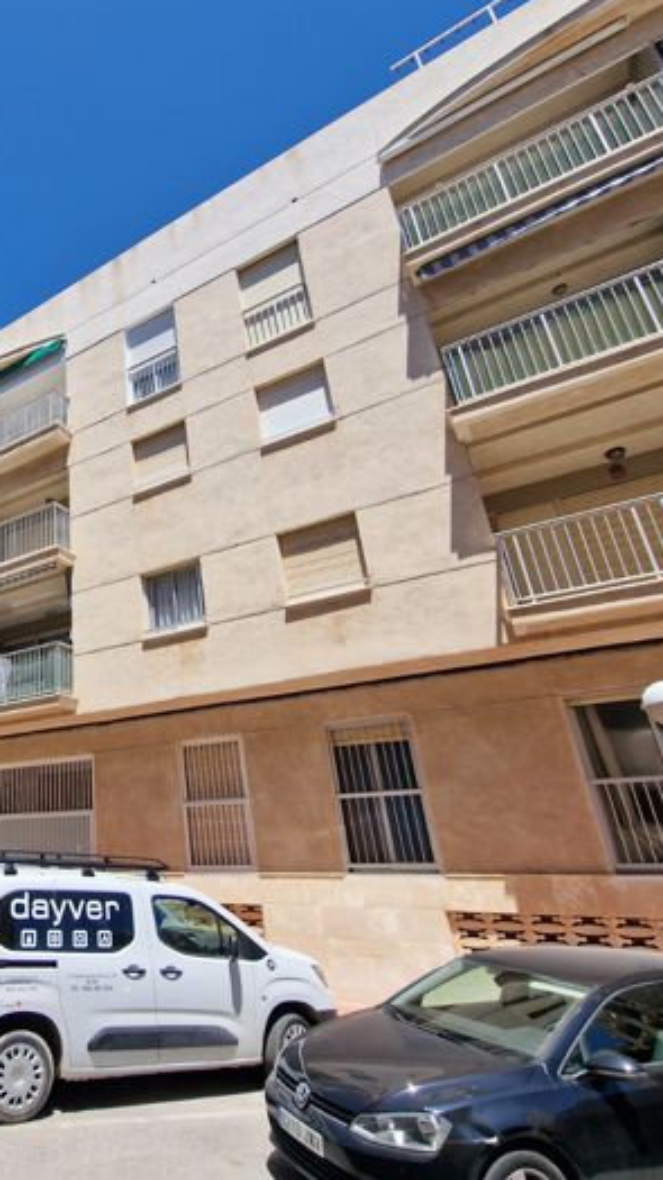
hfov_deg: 51.2
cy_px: 589
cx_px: 60
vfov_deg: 89.6
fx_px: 594
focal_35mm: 19
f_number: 2.2
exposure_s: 1/2176
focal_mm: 2.2
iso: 50
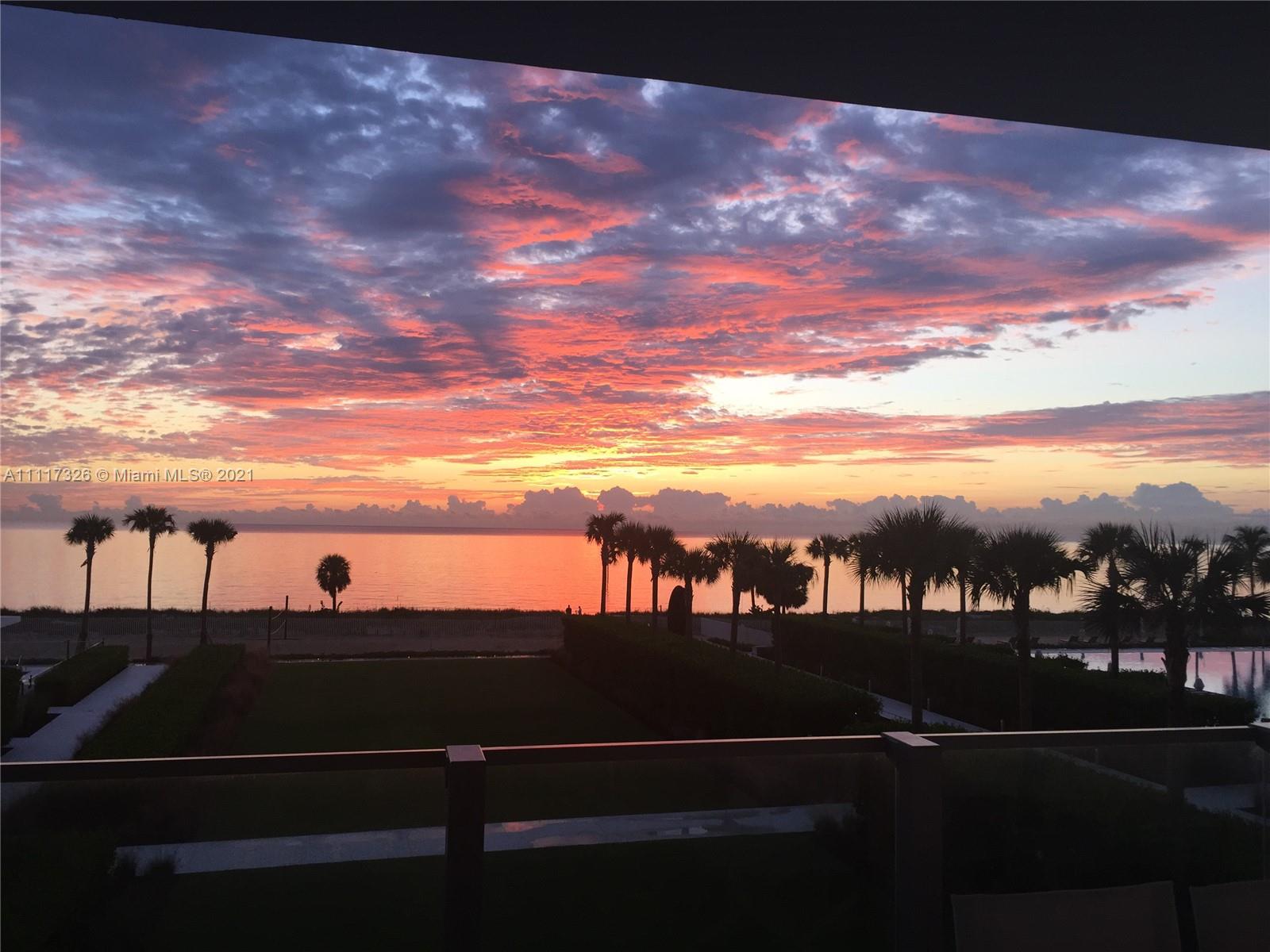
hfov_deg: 61.7
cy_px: 476
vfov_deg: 48.2
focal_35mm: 29
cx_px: 635
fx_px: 1064
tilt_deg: +2.2
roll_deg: -1.5
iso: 40
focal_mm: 4.15
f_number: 2.2
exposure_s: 1/120
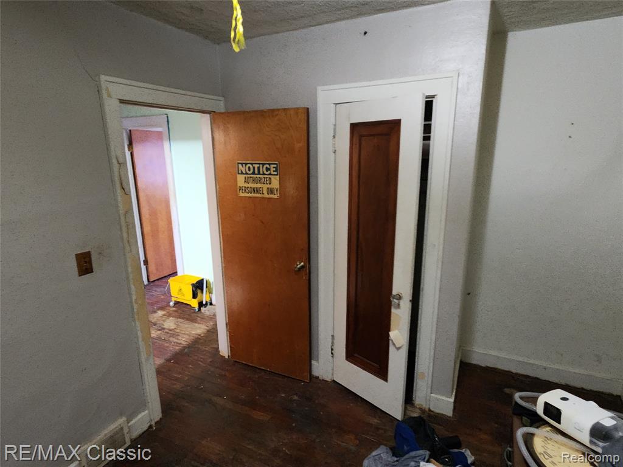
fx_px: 234
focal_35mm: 13
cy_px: 234
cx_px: 312
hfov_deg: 106.2
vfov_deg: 89.9
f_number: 2.2
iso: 640
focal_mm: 2.2
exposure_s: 1/24
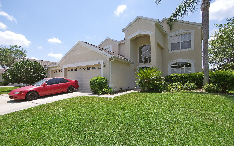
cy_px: 77
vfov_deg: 68.0
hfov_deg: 94.3
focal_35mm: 17
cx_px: 115
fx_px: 108
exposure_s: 1/250
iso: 200
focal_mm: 11
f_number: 8
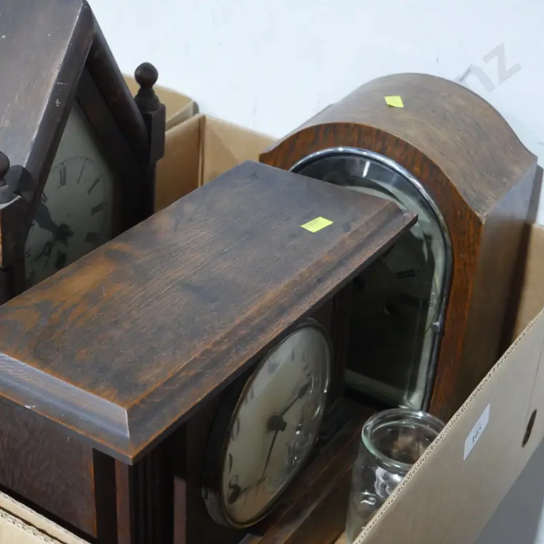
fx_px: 1067
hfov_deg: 28.5
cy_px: 276
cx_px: 217
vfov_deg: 28.6
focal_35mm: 60
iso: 3200
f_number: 5.3
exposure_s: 1/50
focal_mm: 25
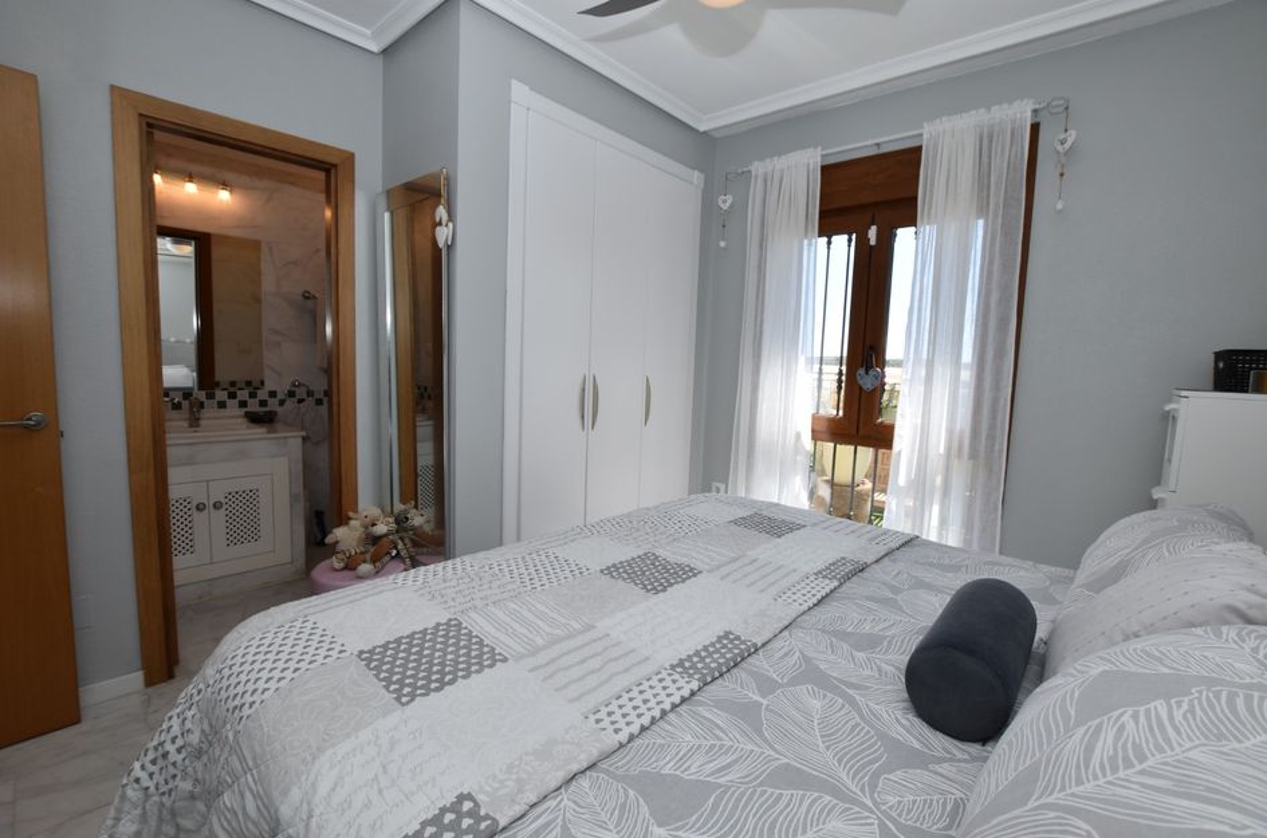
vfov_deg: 77.0
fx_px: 527
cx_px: 634
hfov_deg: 100.5
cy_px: 419
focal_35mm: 15
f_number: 6.3
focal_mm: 10
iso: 200
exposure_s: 1/250
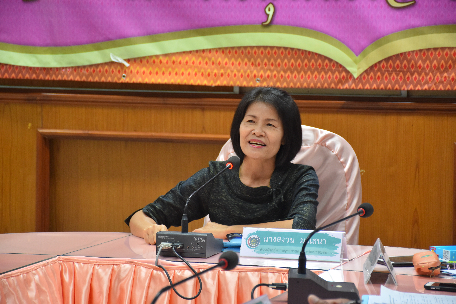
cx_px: 228
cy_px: 152
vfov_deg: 10.2
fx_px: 1710
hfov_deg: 15.2
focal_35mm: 135
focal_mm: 90
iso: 1100
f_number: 5.3
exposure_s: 1/60
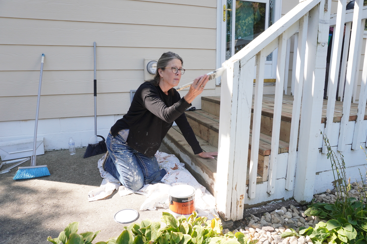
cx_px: 184
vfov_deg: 53.0
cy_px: 122
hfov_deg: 73.8
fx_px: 244
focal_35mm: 24
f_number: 8
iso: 320
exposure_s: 1/125
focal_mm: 16
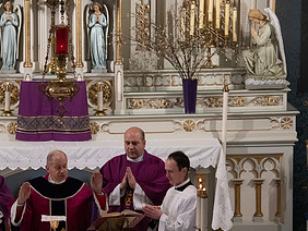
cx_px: 76
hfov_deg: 6.7
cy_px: 206
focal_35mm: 294
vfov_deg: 5.1
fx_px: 2618
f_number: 9
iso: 4000
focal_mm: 145
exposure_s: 1/100
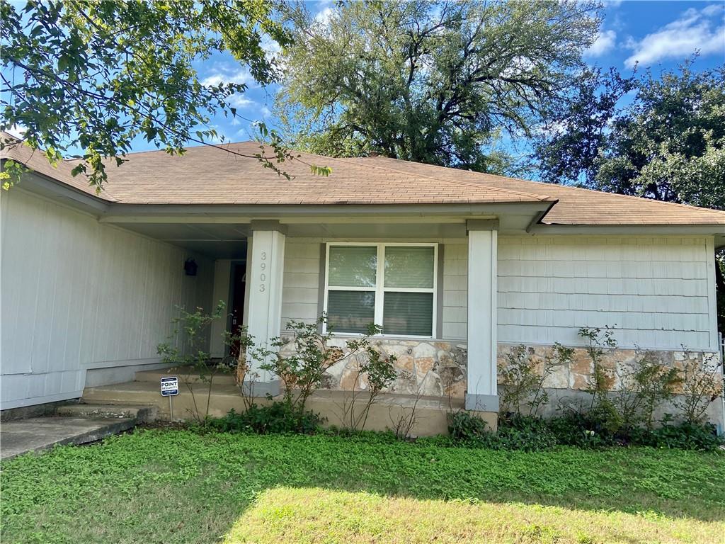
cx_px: 362
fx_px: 545
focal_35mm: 26
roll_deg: -2.5
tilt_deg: +7.0
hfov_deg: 67.3
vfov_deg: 53.1
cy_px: 272
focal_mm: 4.25
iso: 32
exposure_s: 1/845
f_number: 1.8
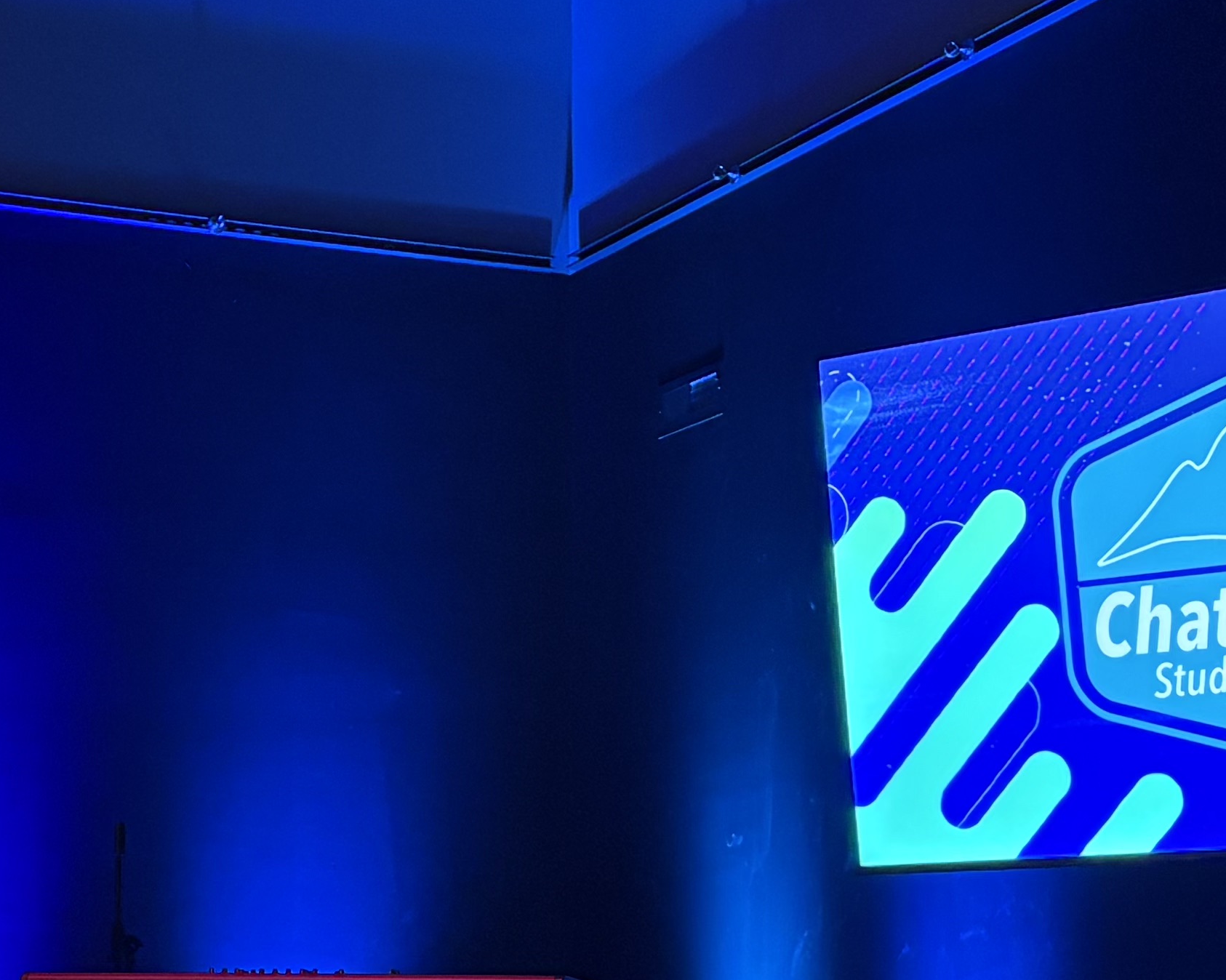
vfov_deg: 17.8
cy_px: 554
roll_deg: -0.7
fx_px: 3120
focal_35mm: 86
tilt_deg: +10.3
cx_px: 245
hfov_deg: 21.9
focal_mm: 5.96
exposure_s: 1/41
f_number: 1.6
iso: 320
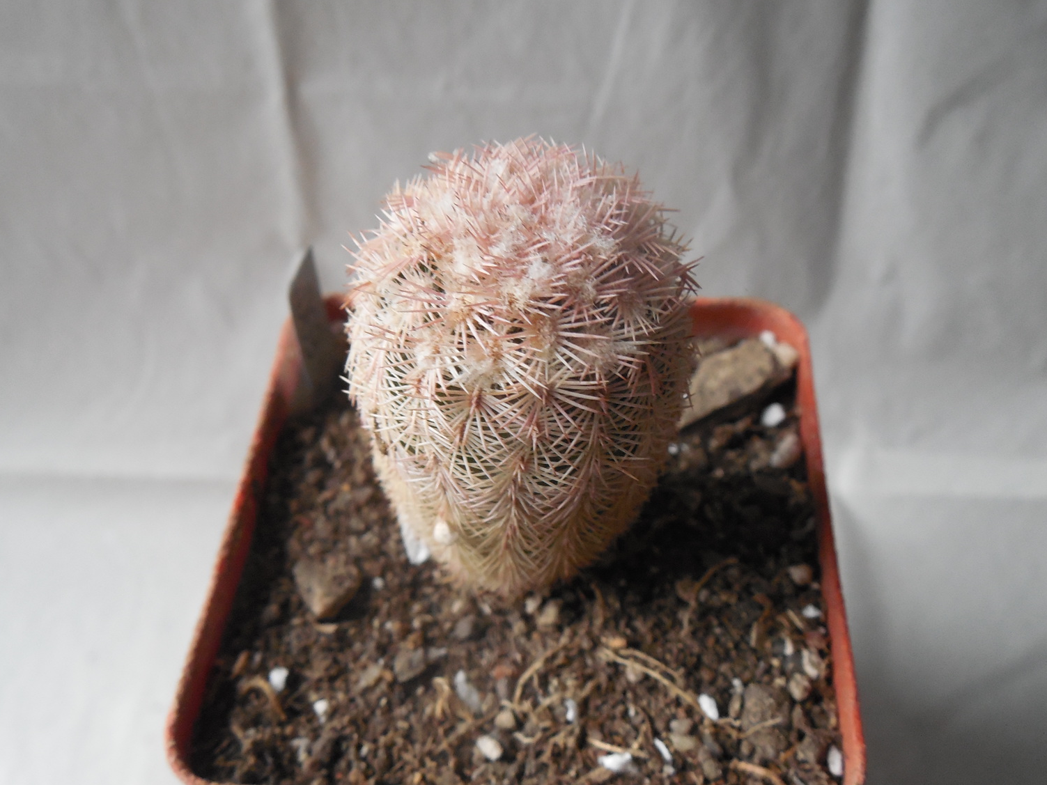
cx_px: 502
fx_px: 998
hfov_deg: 55.3
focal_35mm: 33
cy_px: 408
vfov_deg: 42.9
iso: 400
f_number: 3.6
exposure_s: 1/20
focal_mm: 5.6
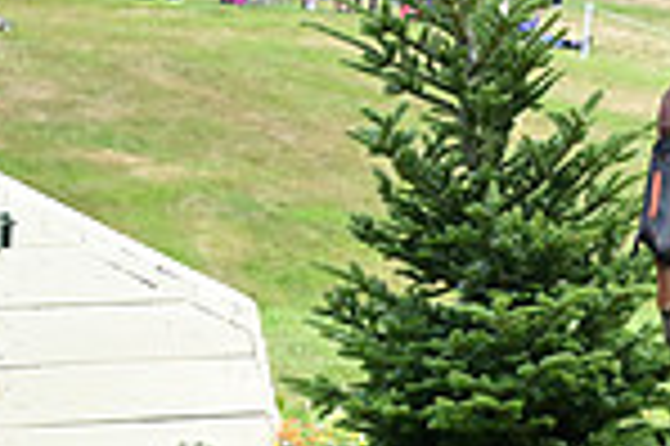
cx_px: 1201
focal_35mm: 409
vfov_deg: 3.3
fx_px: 7603
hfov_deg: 5.0
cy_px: -34
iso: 2800
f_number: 9
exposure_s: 1/1250
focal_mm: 105
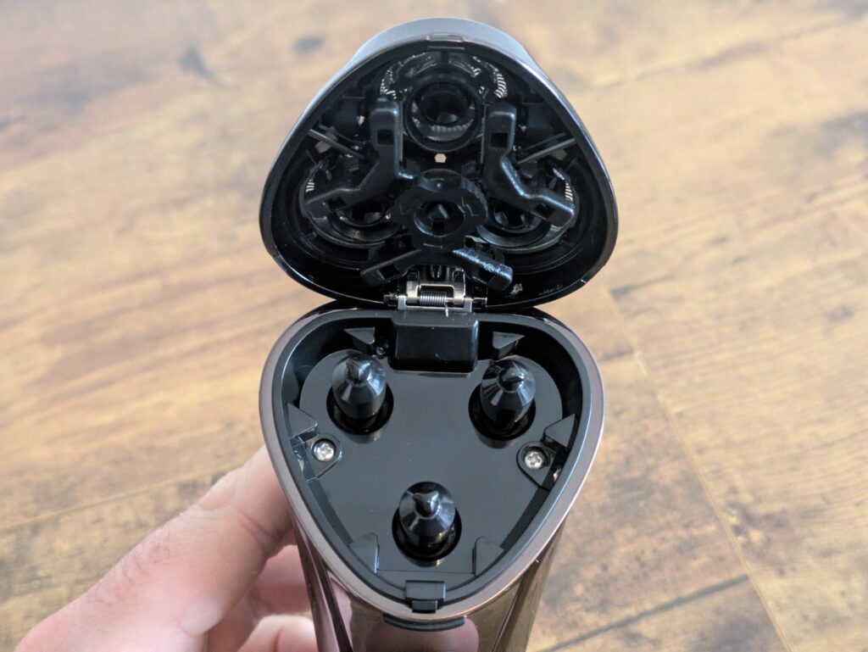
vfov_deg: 28.6
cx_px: 434
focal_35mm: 51
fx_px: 1279
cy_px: 326
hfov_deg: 37.5
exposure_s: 1/25
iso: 815
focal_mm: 5.43
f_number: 1.89
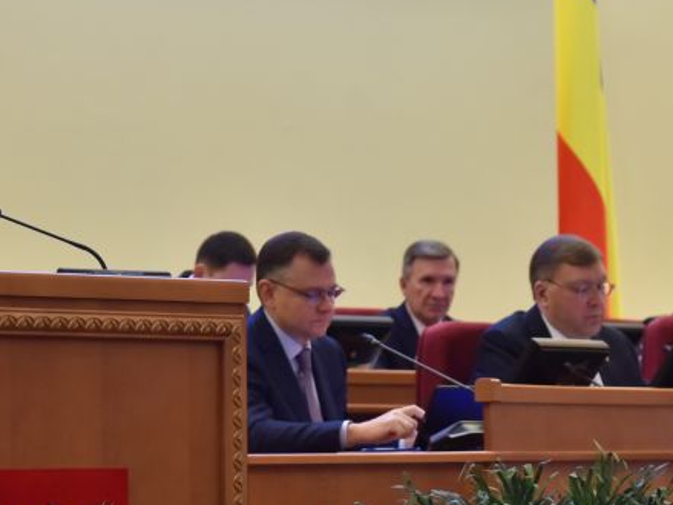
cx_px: 146
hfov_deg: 10.7
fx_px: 3576
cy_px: 190
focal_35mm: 184
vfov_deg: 8.1
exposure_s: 1/100
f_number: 5.6
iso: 2000
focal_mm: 82
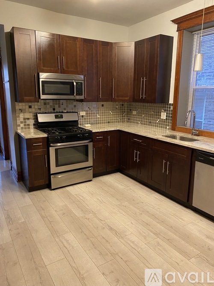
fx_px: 214
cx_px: 107
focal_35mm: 26
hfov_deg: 53.0
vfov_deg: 67.3
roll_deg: -1.4
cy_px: 143
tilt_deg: -12.0
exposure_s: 1/60
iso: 400
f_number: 1.8
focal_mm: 4.25
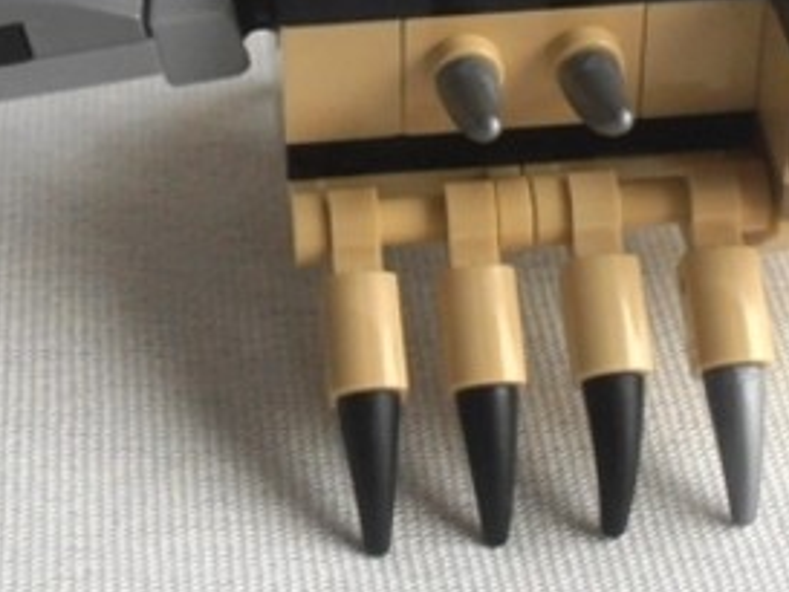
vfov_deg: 12.0
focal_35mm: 122
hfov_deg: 16.1
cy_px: -51
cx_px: 315
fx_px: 2782
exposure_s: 1/80
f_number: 3.9
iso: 80
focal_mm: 6.61
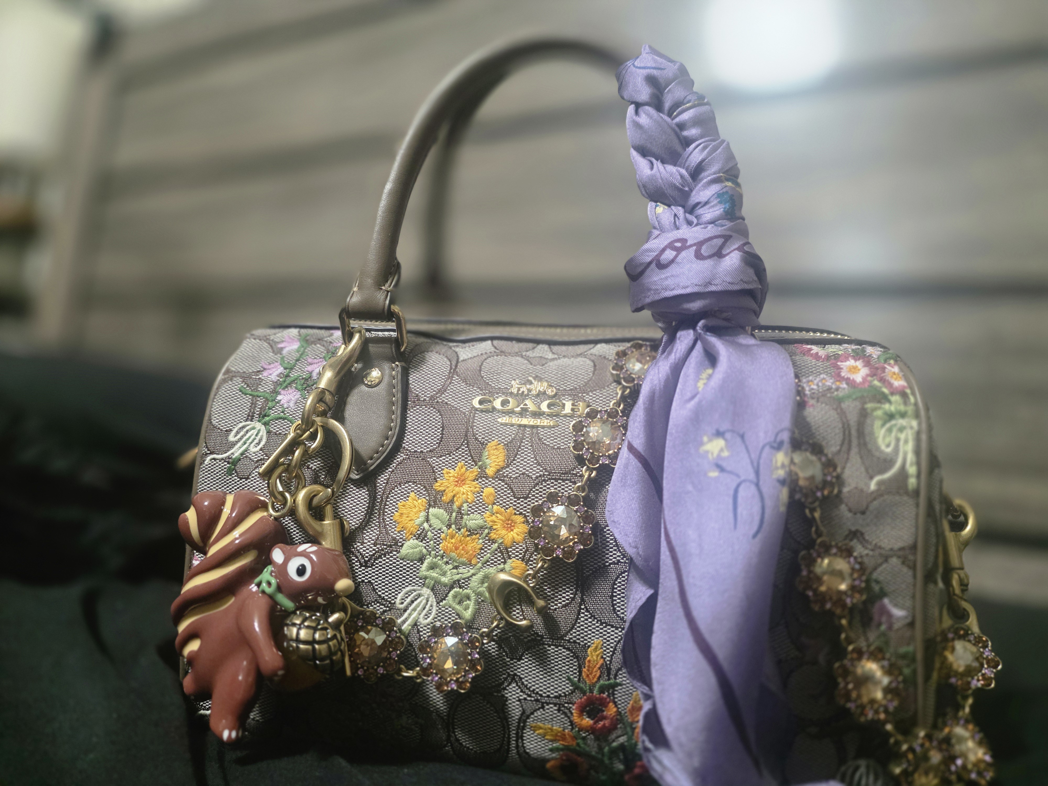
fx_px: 696
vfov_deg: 58.9
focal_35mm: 23
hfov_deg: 73.9
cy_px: 393
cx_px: 524
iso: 1250
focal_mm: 6.25
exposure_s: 1/120
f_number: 1.7
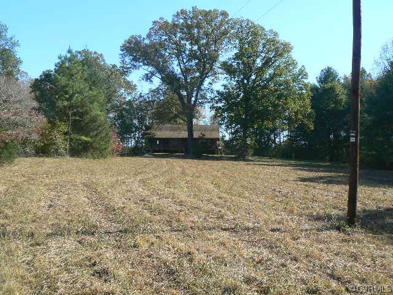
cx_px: 196
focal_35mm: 36
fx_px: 409
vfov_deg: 39.7
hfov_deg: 51.4
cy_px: 148
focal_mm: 6
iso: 80
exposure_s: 1/320
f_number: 5.6
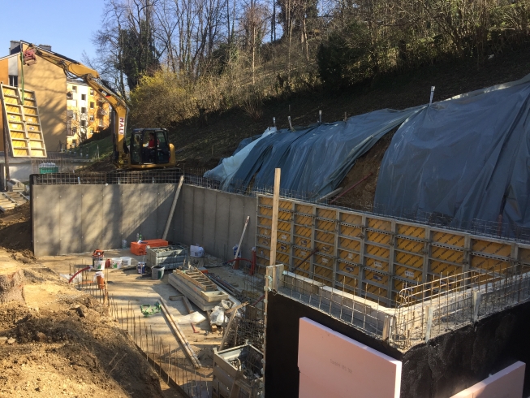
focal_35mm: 29
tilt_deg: -7.4
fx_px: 444
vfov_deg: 48.2
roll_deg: -2.6
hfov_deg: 61.7
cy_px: 199
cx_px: 265
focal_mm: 4.15
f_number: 2.2
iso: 32
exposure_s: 1/694
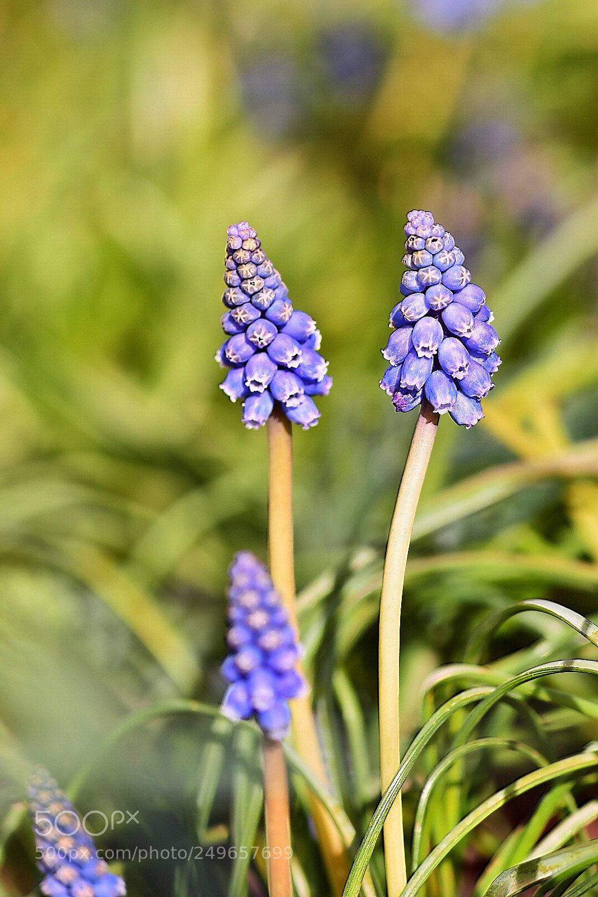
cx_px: 299
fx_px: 3923
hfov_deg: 8.7
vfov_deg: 13.0
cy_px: 448
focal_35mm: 158
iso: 100
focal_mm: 105
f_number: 4.5
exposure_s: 1/640
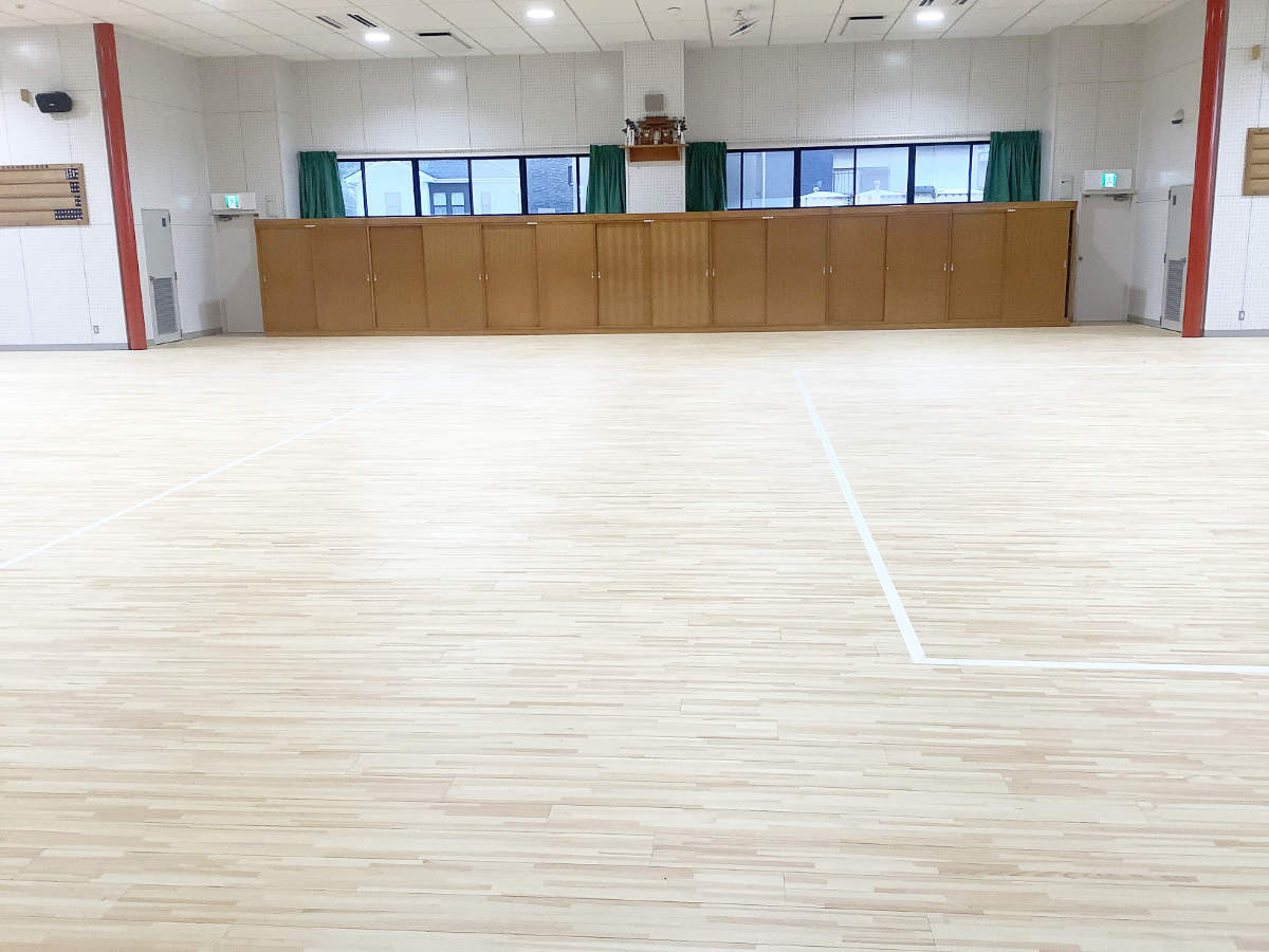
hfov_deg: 58.4
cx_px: 634
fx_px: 1136
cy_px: 476
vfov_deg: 45.4
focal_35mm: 31
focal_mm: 3.3
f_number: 2.4
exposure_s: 1/120
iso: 50
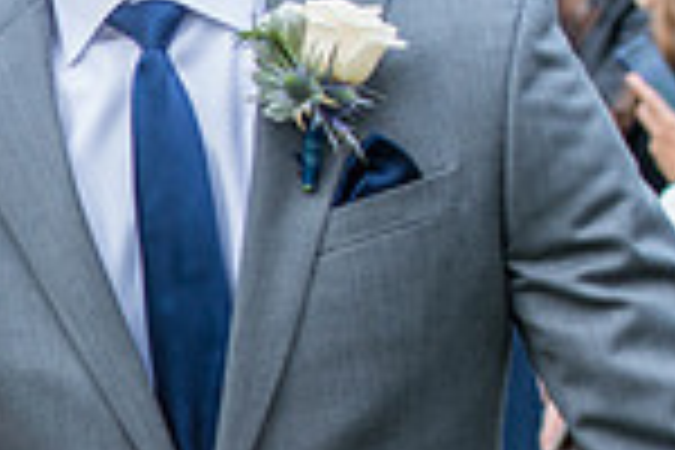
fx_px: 5062
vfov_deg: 5.1
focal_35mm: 270
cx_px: -378
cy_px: 430
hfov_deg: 7.5
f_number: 5
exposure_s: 1/200
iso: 400
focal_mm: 70
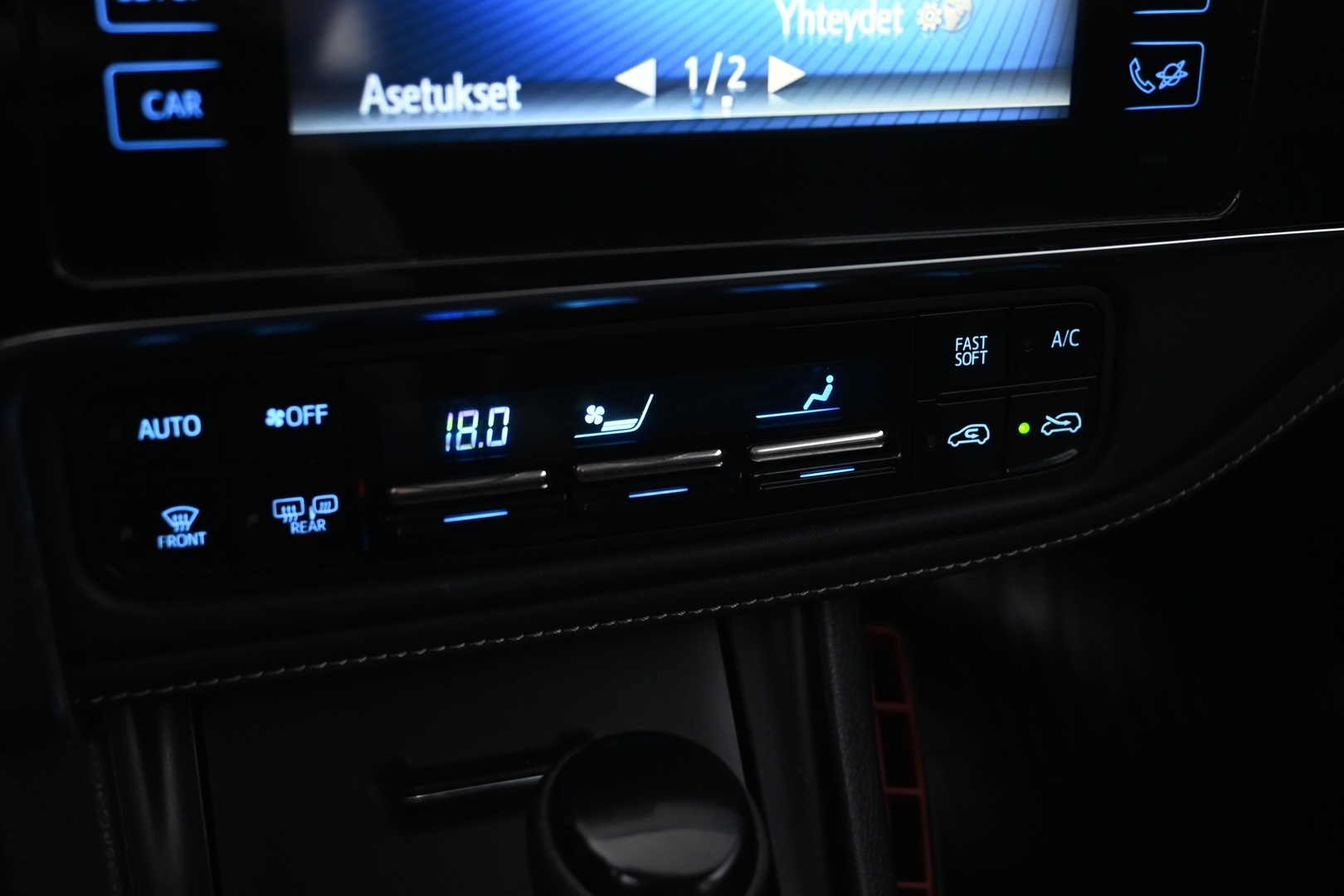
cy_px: 448
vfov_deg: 32.4
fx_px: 1540
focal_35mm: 41
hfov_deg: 47.2
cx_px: 672
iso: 1600
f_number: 4.5
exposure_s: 1/8
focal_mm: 27.5
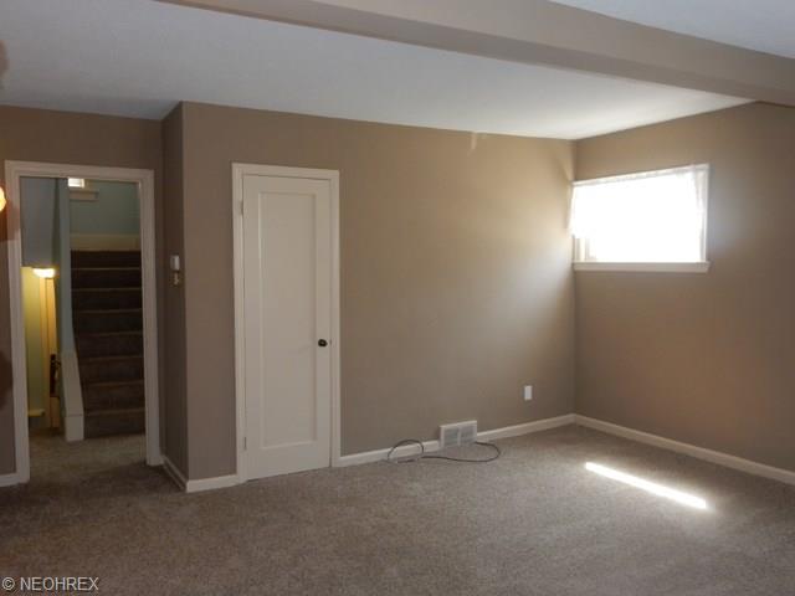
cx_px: 398
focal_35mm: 30
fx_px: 689
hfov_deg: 60.0
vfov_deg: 46.8
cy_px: 298
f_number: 4
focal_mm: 5.4
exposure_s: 1/30
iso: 200
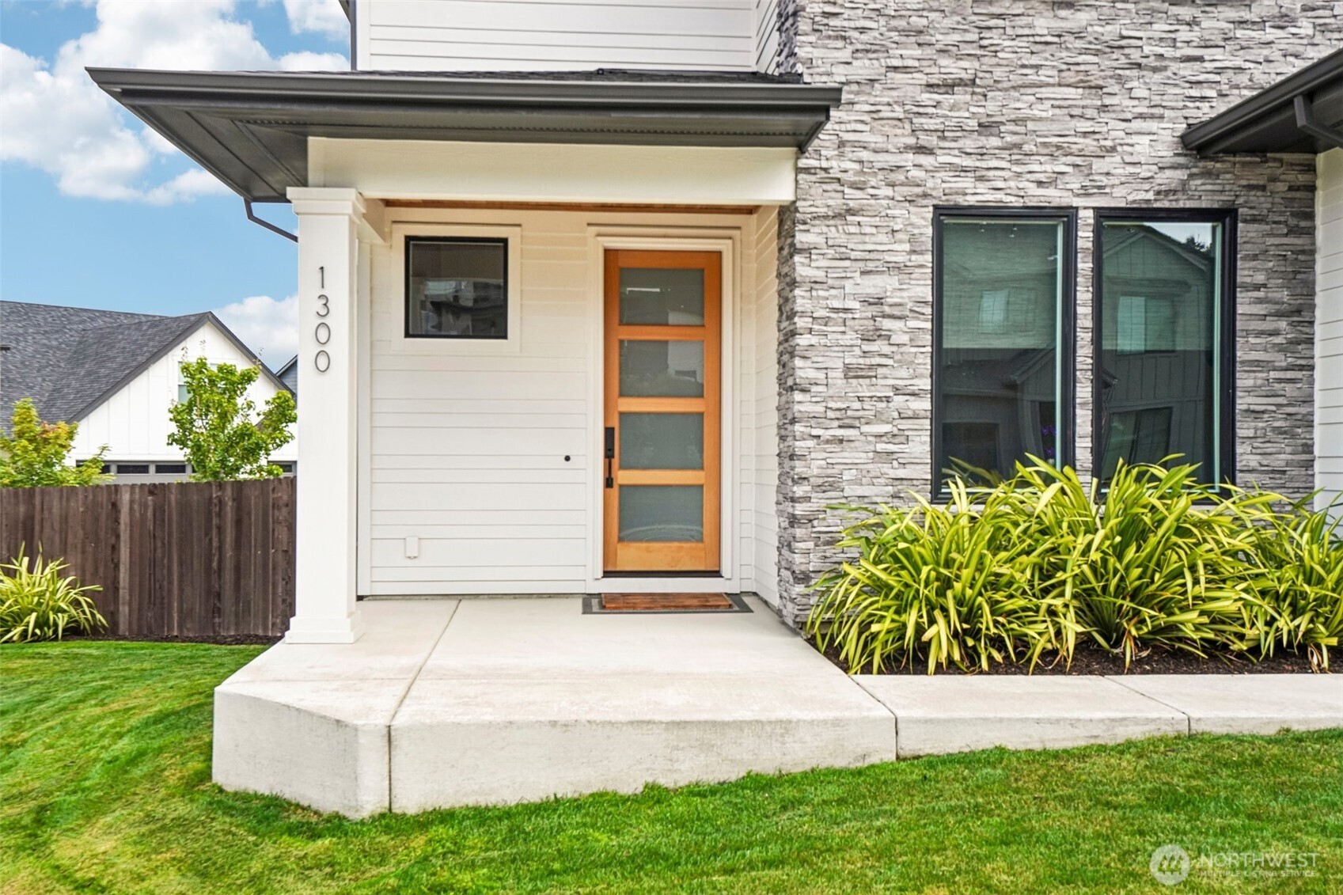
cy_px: 448
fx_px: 1305
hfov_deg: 54.4
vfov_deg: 37.8
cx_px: 672
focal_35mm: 35
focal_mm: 35
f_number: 8
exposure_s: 1/500
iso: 400
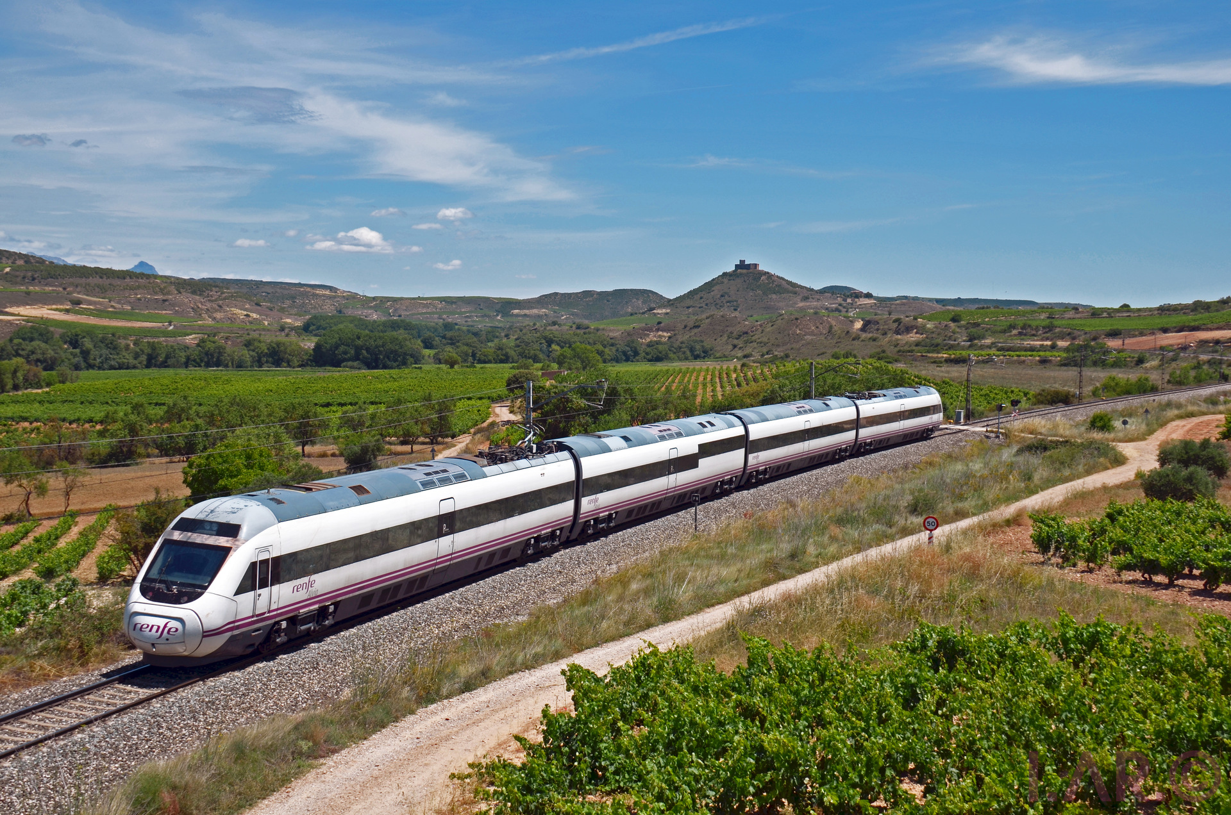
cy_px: 408
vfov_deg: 28.0
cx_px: 616
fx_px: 1638
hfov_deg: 41.2
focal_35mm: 48
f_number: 7.1
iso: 100
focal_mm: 32
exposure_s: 1/500
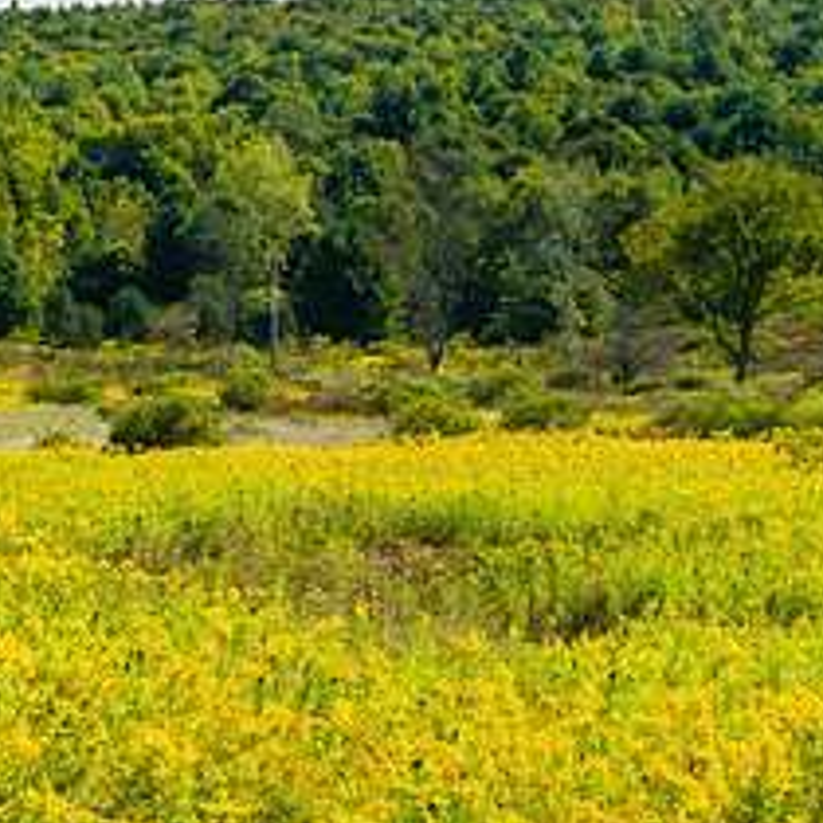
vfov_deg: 15.0
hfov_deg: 14.8
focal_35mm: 115
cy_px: 684
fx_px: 3093
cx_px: -78
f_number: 8
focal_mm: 32.9
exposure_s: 1/240
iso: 250
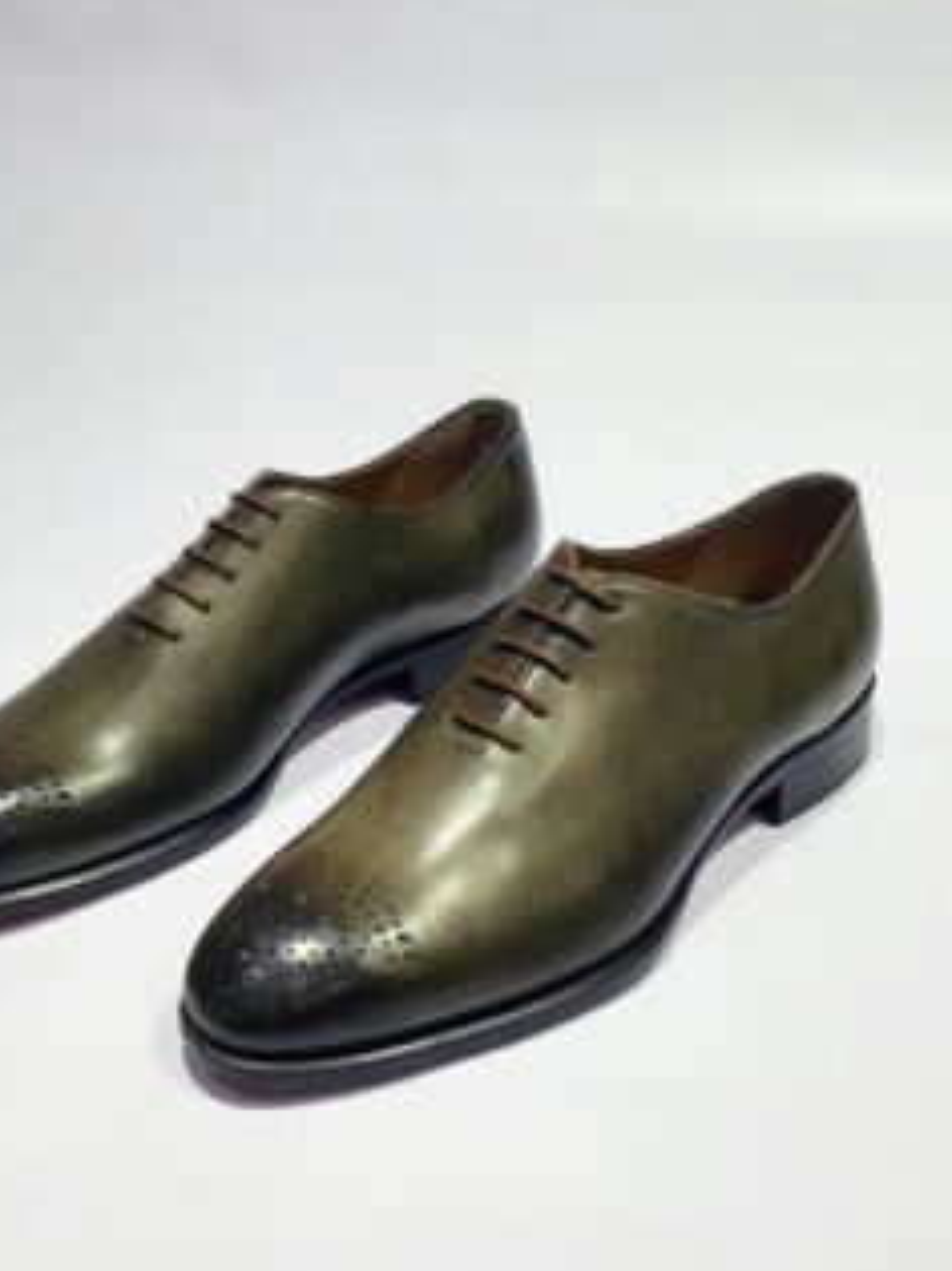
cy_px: 755
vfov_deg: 55.0
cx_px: 363
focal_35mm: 33
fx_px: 1211
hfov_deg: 42.6
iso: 80
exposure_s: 1/100
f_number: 2.4
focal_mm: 4.3
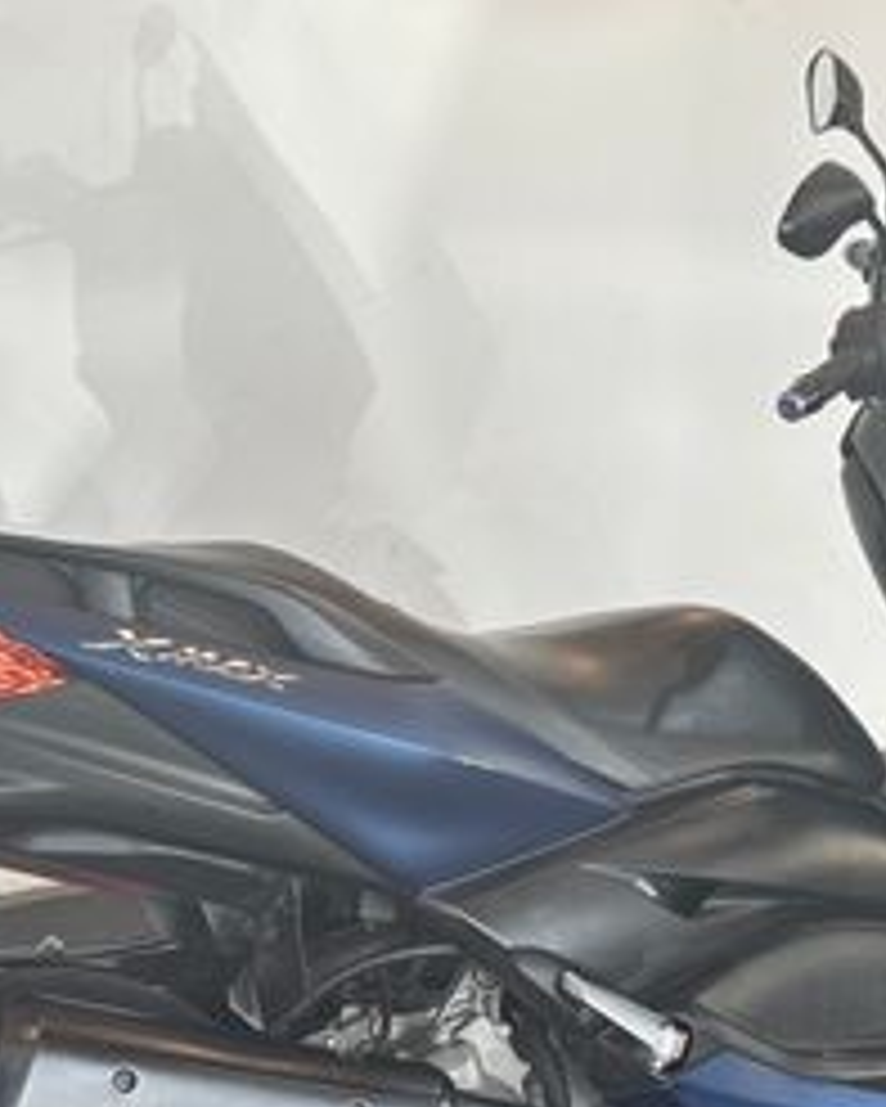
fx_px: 3177
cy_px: 792
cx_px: 657
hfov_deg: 15.8
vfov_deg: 19.6
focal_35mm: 97
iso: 32
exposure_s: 1/164
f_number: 1.6
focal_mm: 5.96
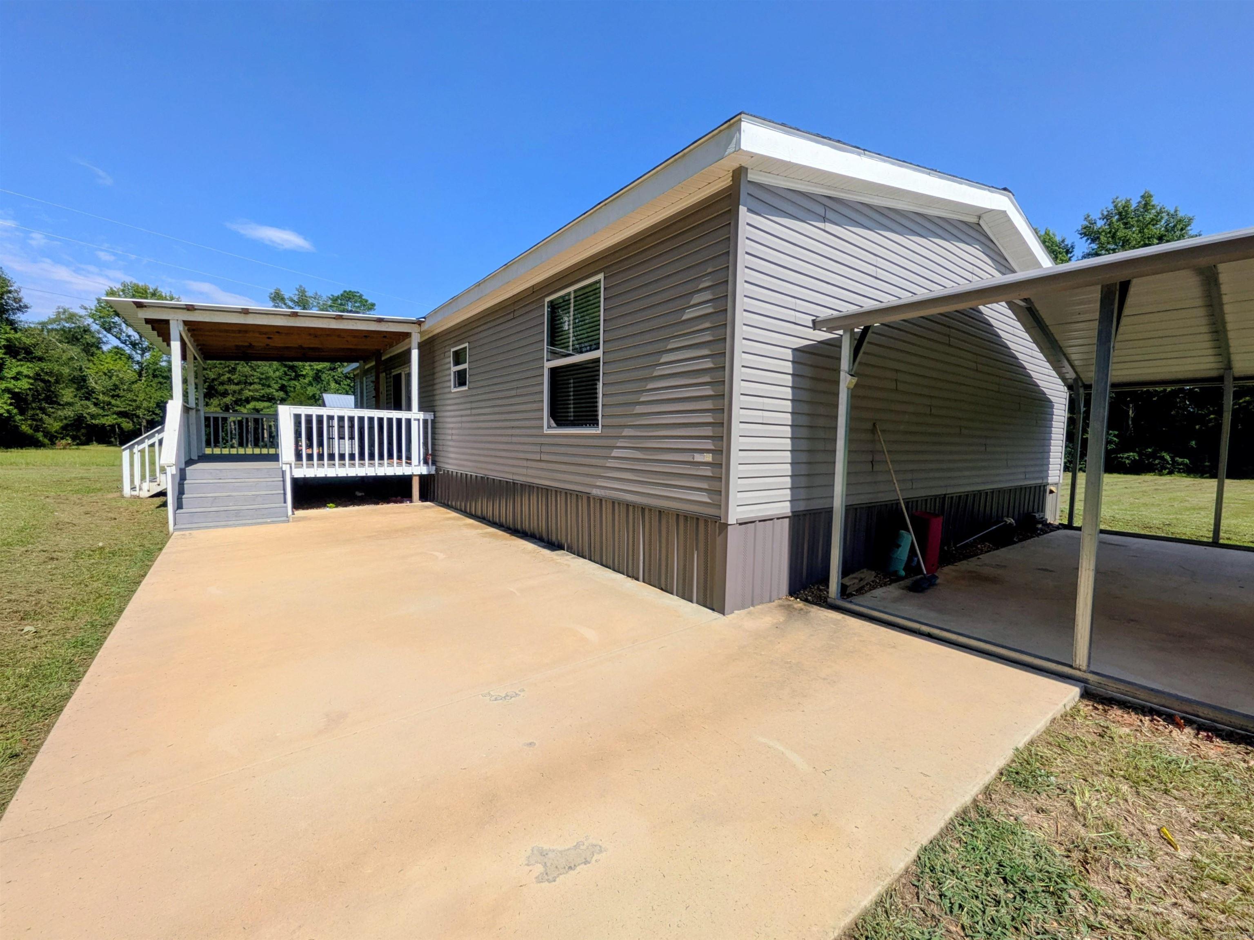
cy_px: 470
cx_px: 627
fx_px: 507
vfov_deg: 85.7
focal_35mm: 14
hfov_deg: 102.1
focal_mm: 1.85
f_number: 2.2
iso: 50
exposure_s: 1/2237
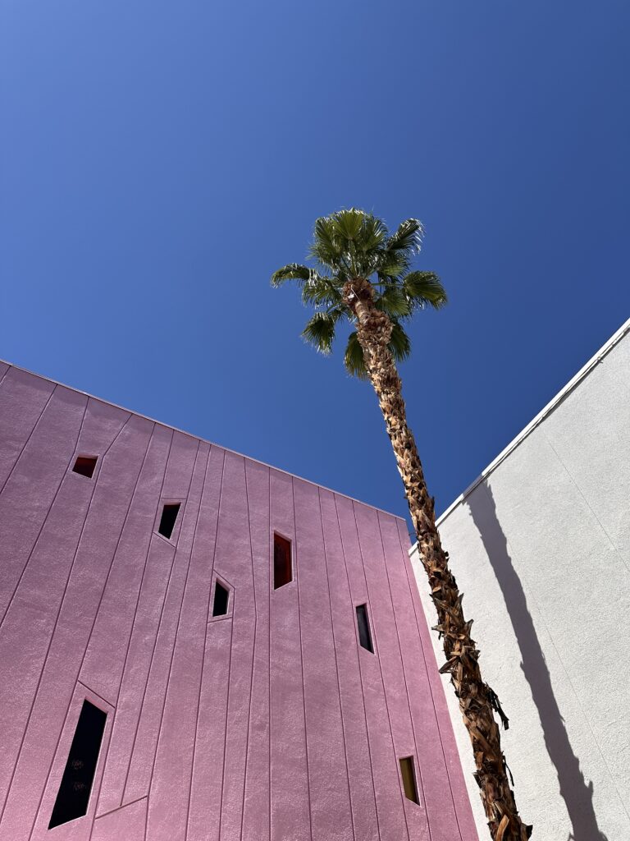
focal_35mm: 24
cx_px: 315
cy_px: 420
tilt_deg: +54.6
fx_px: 582
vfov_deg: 71.6
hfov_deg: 56.8
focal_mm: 6.86
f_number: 1.78
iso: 80
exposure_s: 1/5525
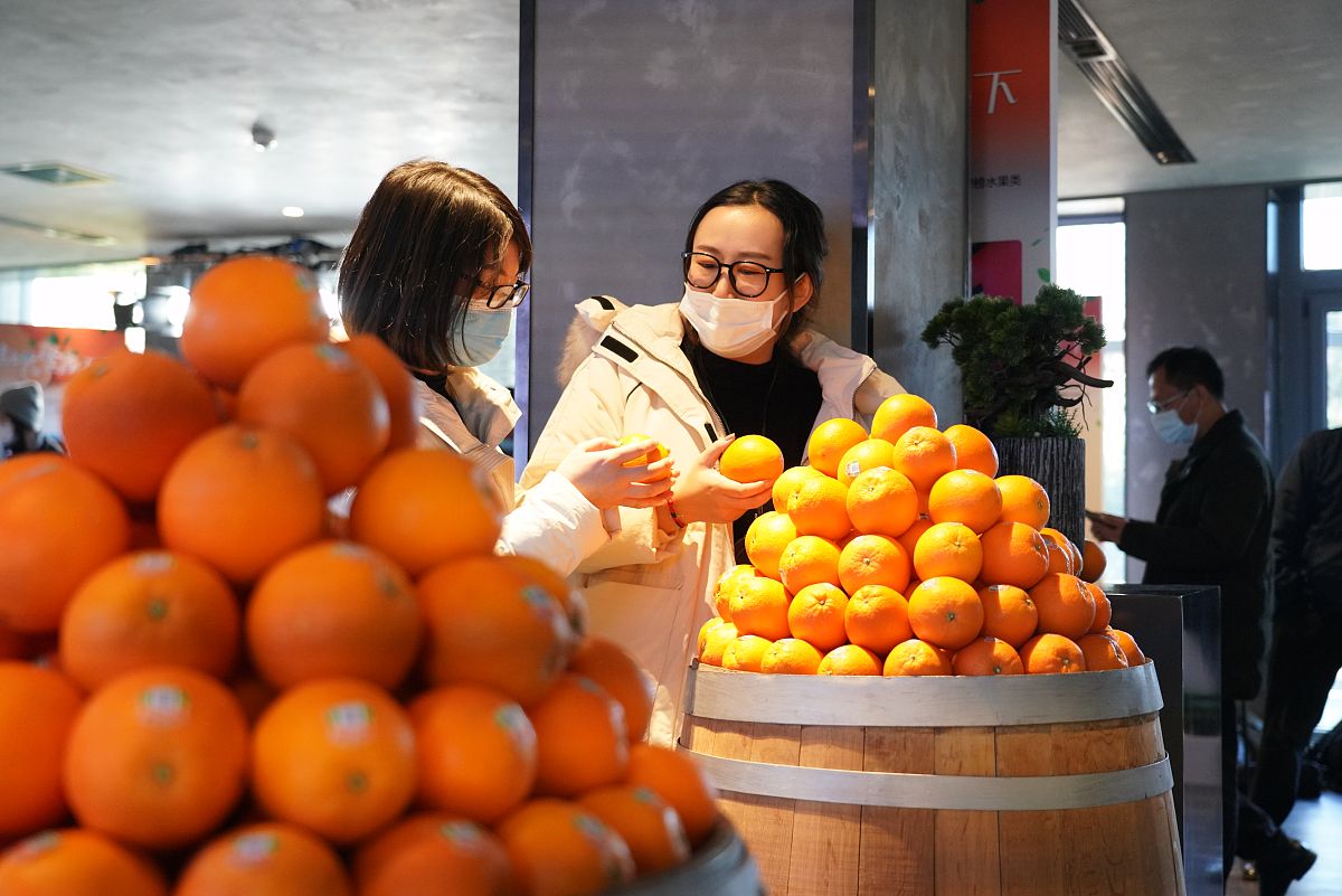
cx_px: 671
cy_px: 448
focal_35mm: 44
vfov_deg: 30.5
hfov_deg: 44.5
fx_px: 1641
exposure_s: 1/250
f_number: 4
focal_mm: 44
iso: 4000
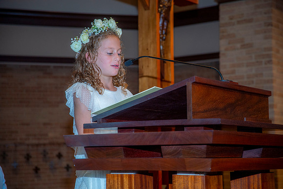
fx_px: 668
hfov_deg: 23.9
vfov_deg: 16.1
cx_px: 142
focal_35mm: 85
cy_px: 94
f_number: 5.6
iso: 1600
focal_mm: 85
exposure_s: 1/200
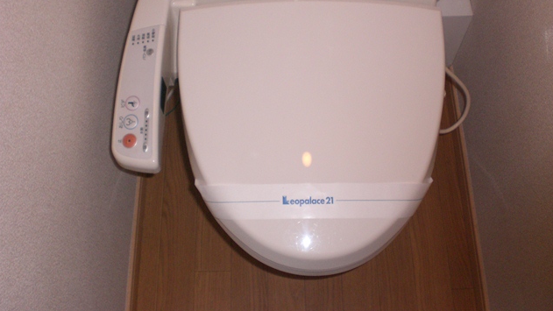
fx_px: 616
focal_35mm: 42
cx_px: 278
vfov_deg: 28.2
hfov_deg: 48.4
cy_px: 114
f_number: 3.1
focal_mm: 6.3
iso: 200
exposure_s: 1/60
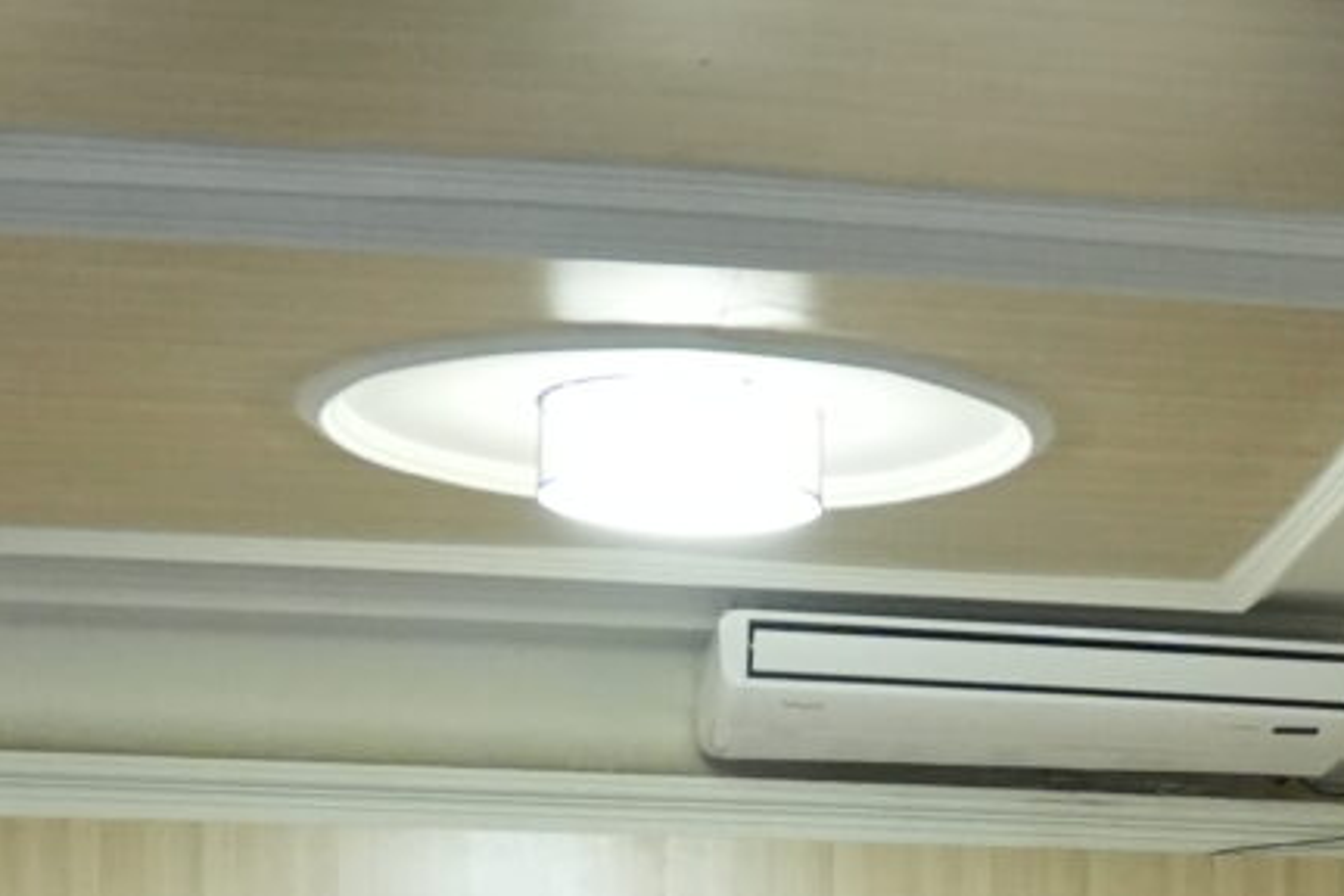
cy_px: 2055
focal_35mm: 160
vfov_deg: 8.0
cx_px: 1832
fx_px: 5973
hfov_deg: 12.4
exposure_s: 1/200
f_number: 1.8
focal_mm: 18
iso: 1600
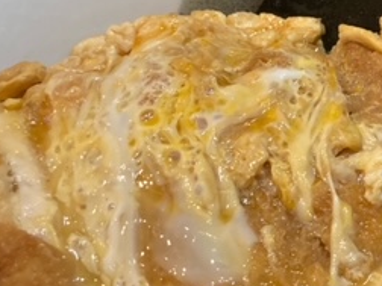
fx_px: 784
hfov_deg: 24.8
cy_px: 160
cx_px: 456
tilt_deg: -46.8
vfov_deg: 20.7
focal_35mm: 71
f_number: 1.8
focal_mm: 3.99
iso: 500
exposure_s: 1/30
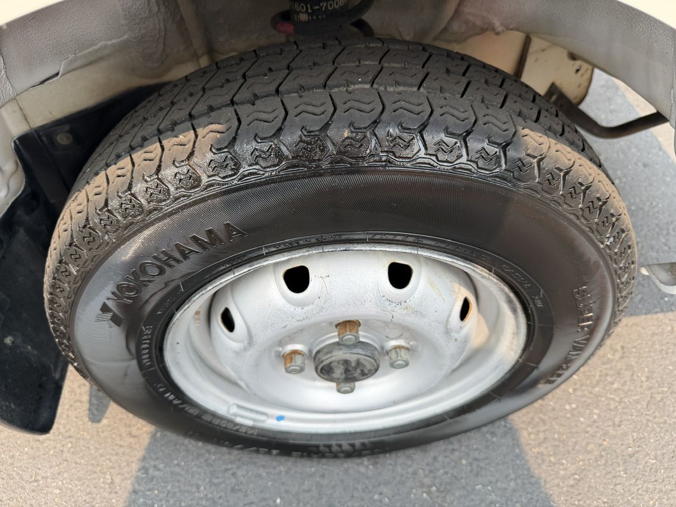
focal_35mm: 24
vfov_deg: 56.8
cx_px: 338
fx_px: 469
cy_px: 254
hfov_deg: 71.6
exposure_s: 1/1005
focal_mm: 6.76
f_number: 1.78
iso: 100
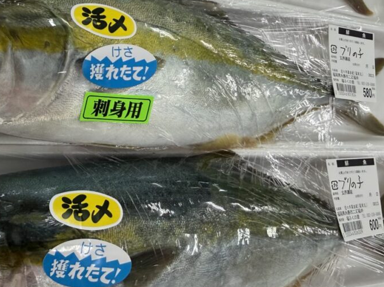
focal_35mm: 38
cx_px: 114
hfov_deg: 47.8
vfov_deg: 36.9
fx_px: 421
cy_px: 76
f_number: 2.2
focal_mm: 2.22
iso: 200
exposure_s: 1/120
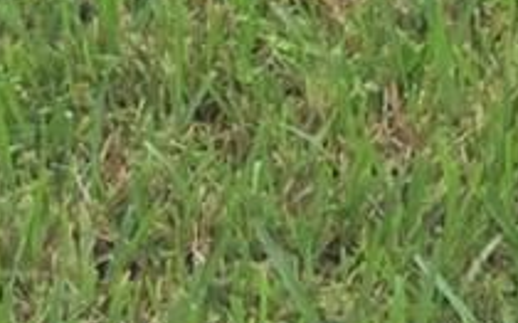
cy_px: -1041
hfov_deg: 8.3
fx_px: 3415
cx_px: 937
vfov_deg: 4.8
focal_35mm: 242
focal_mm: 4.12
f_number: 2.2
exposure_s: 1/40
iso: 50
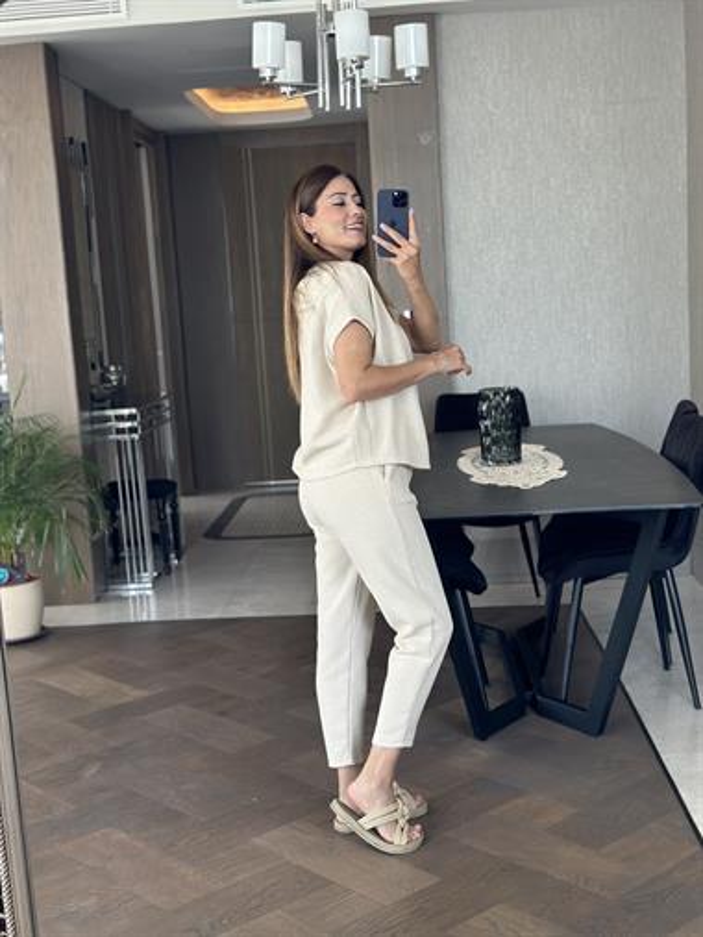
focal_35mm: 48
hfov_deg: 30.3
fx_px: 1299
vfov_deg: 39.6
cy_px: 468
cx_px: 352
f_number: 1.78
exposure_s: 1/93
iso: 125
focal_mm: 6.86
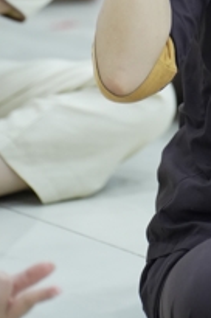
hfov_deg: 3.9
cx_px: 334
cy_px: -98
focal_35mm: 349
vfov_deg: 5.9
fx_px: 3078
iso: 2500
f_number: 2.8
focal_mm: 110
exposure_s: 1/125
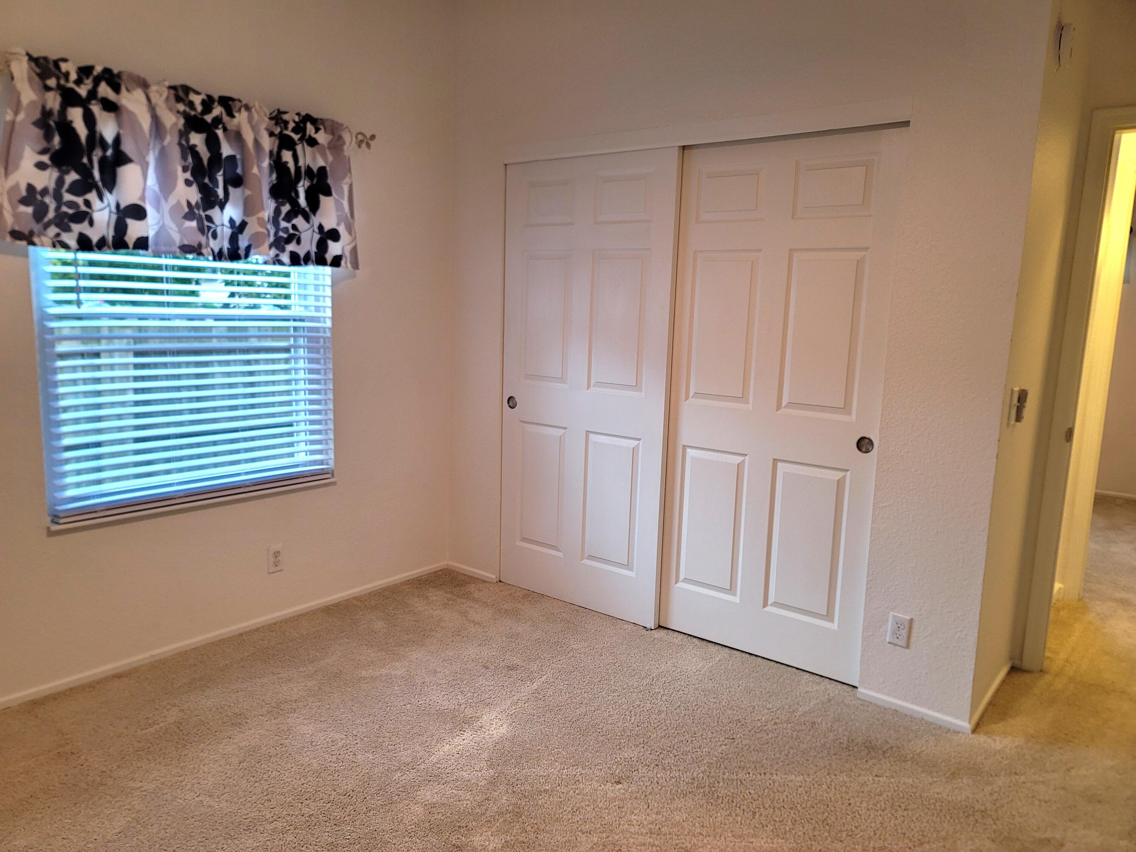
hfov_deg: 69.4
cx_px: 568
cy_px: 426
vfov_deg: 54.9
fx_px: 820
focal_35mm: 25
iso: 250
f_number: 1.8
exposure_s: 1/120
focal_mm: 7
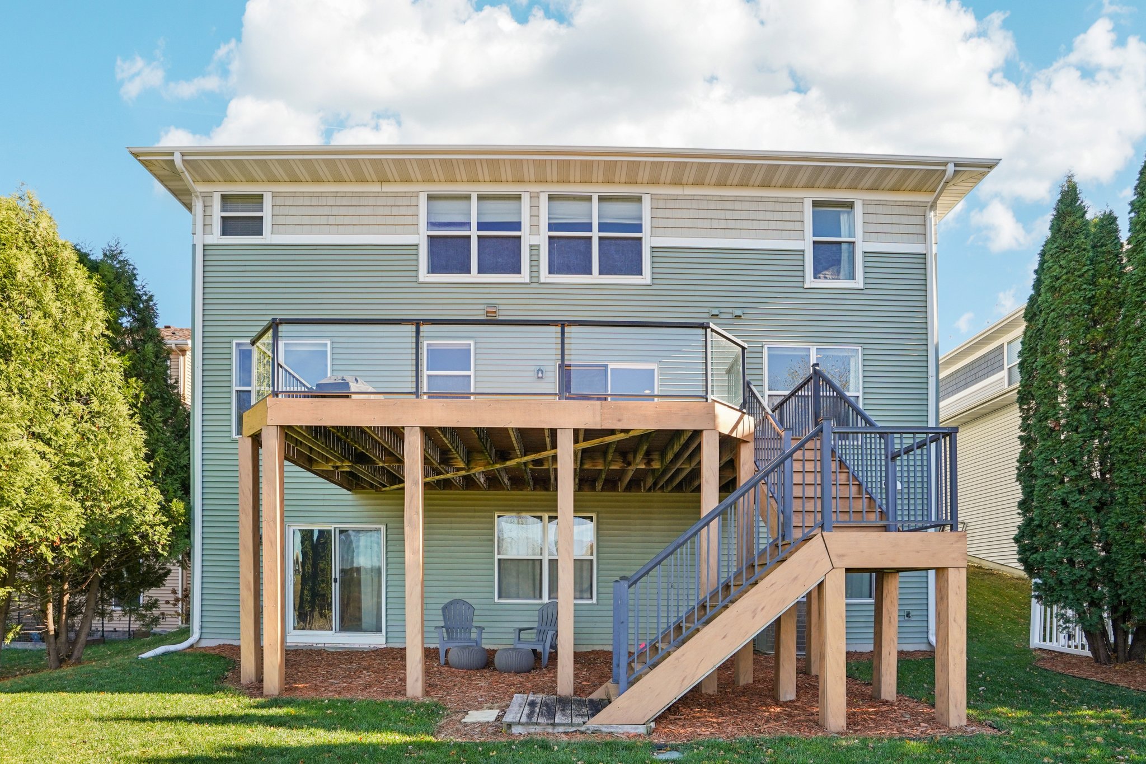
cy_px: 382
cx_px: 573
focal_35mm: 16
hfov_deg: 96.7
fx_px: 509
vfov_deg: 73.7
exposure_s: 1/200
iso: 400
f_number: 8
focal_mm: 16
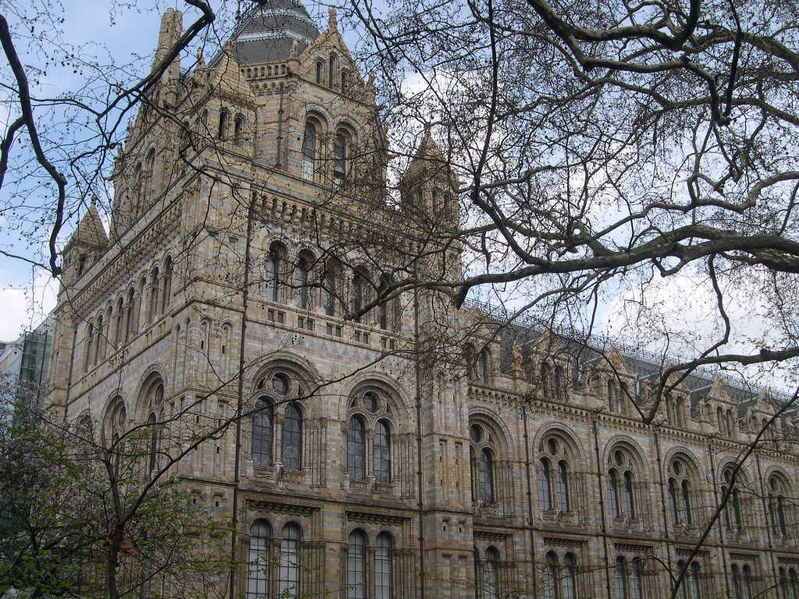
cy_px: 300
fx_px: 877
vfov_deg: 37.7
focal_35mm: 38
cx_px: 400
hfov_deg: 49.0
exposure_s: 1/135
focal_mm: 8
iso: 100
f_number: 7.6
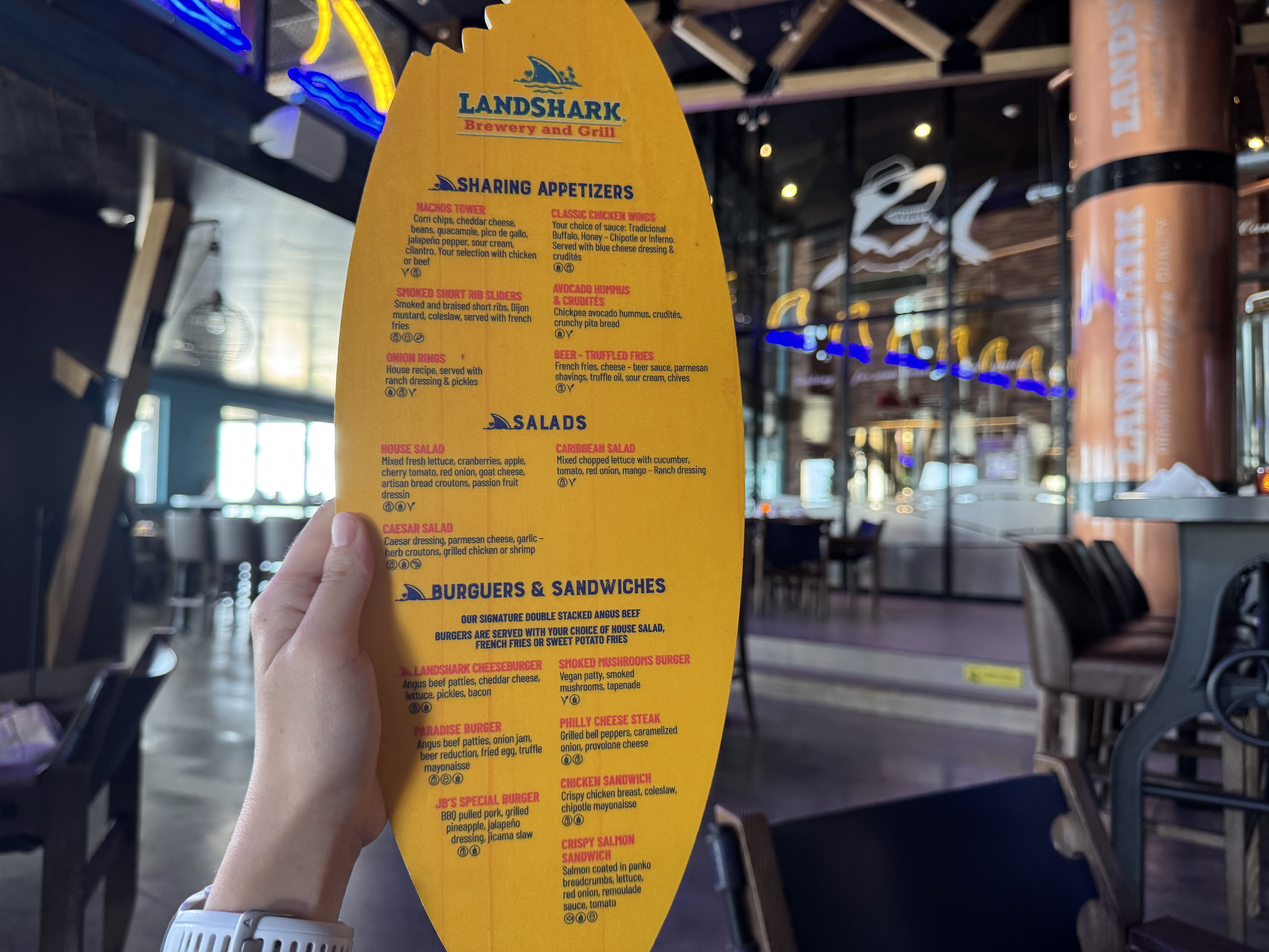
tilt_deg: +2.5
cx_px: 634
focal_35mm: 24
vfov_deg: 56.8
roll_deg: -1.5
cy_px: 476
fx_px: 880
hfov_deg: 71.6
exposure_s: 1/60
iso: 250
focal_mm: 6.76
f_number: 1.78
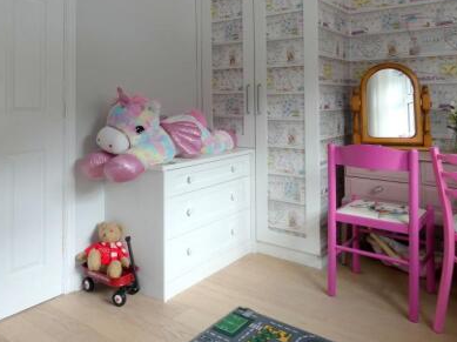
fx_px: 396
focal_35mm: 30
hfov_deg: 59.4
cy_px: 91
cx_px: 177
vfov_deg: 45.3
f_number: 2.8
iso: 80
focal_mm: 3.6
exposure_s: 1/100
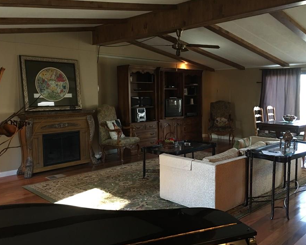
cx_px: 175
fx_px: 299
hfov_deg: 54.0
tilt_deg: -4.5
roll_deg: -0.1
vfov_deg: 44.6
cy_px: 121
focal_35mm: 33
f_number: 2.2
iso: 50
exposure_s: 1/4
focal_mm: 4.15
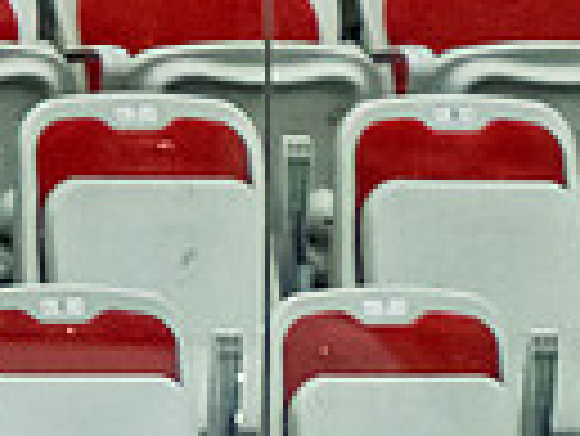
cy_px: 1018
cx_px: -15
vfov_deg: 1.1
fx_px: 23546
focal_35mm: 1404
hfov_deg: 1.4
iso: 2500
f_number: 2.8
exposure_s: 1/640
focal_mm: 165
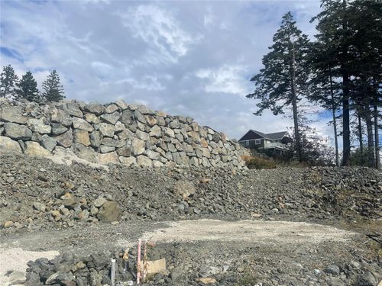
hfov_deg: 67.3
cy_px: 143
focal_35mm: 26
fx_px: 287
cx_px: 191
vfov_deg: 53.1
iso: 32
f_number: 1.6
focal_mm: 4.2
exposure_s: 1/6897
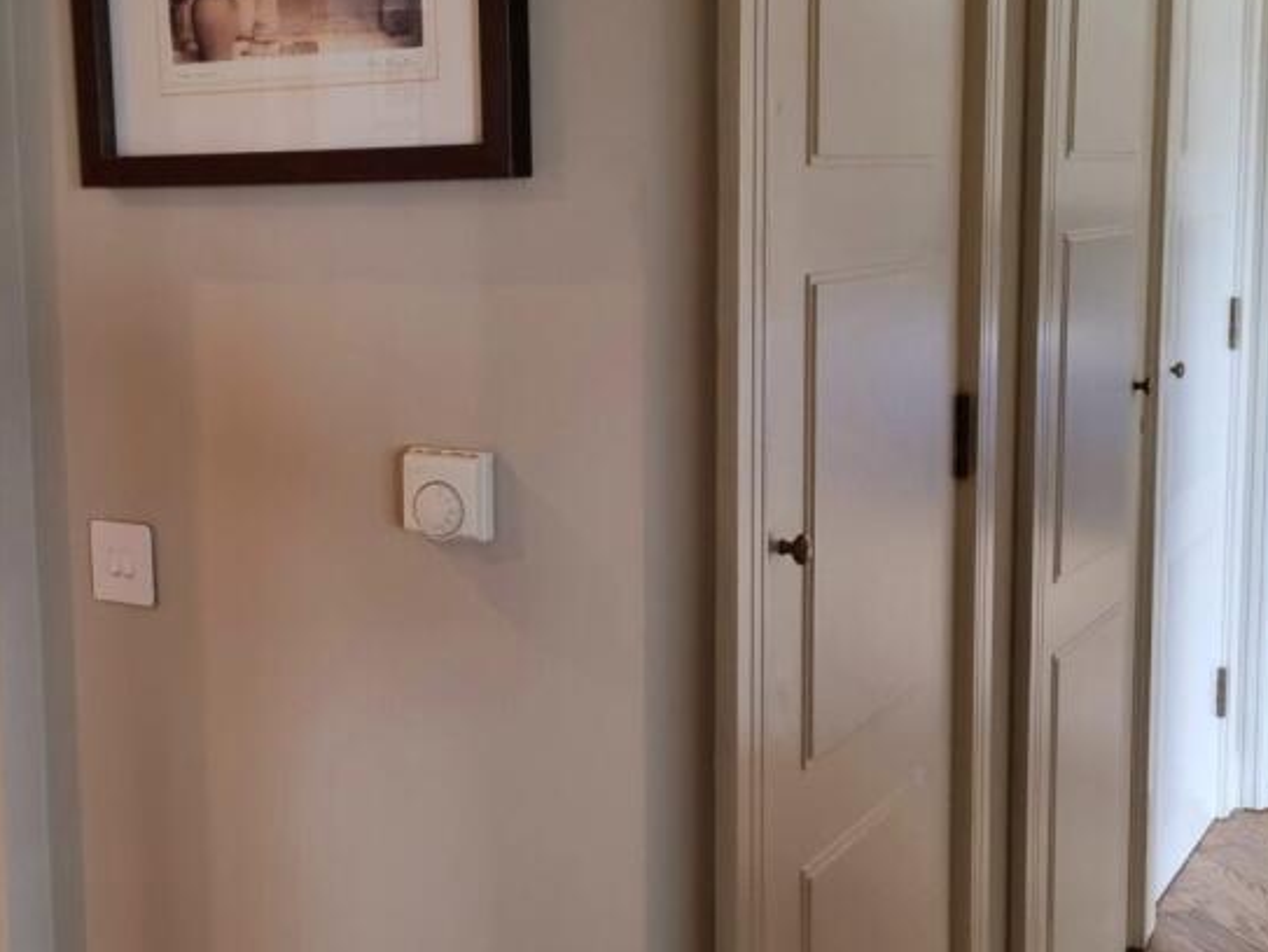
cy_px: 434
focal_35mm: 49
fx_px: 1796
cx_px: 404
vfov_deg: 29.7
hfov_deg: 38.4
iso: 250
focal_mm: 5.4
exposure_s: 1/100
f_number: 1.8
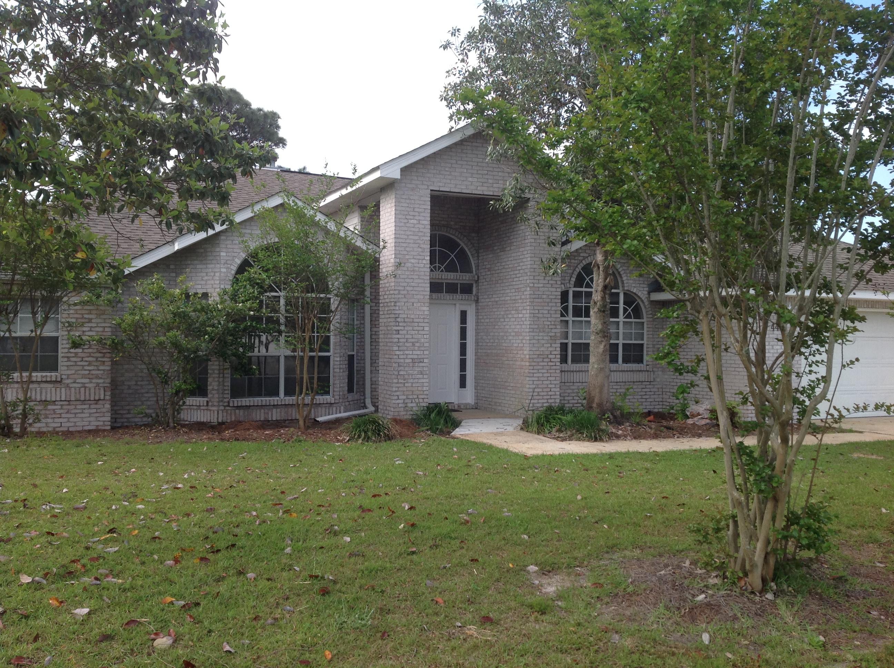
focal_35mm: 35
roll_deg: -0.1
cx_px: 447
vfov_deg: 40.6
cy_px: 334
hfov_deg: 52.7
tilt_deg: -0.1
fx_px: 903
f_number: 2.4
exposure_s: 1/605
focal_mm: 4.28
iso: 50
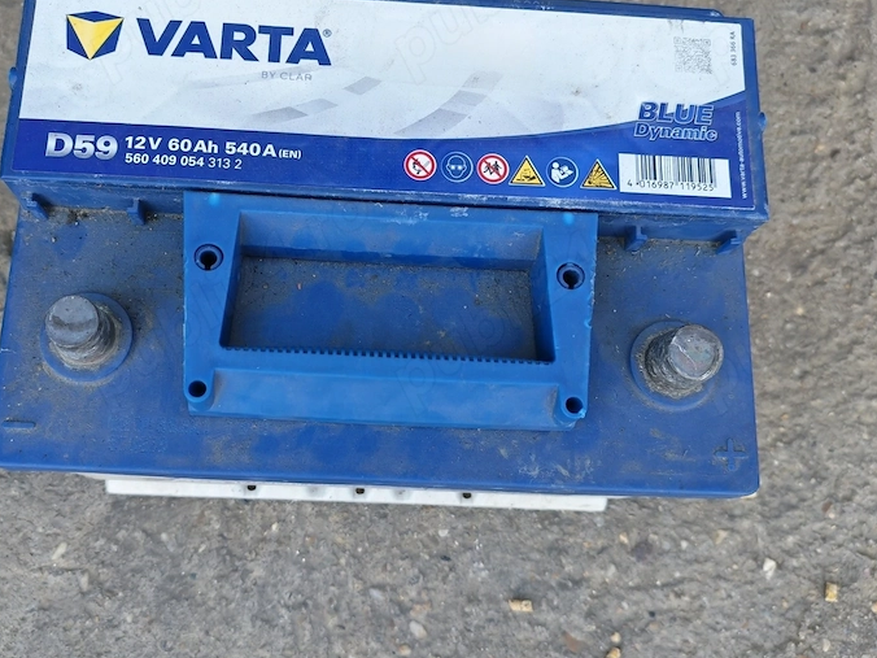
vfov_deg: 41.8
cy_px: 318
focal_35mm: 34
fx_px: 861
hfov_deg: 53.8
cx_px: 380
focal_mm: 5.4
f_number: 1.6
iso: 50
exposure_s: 1/180
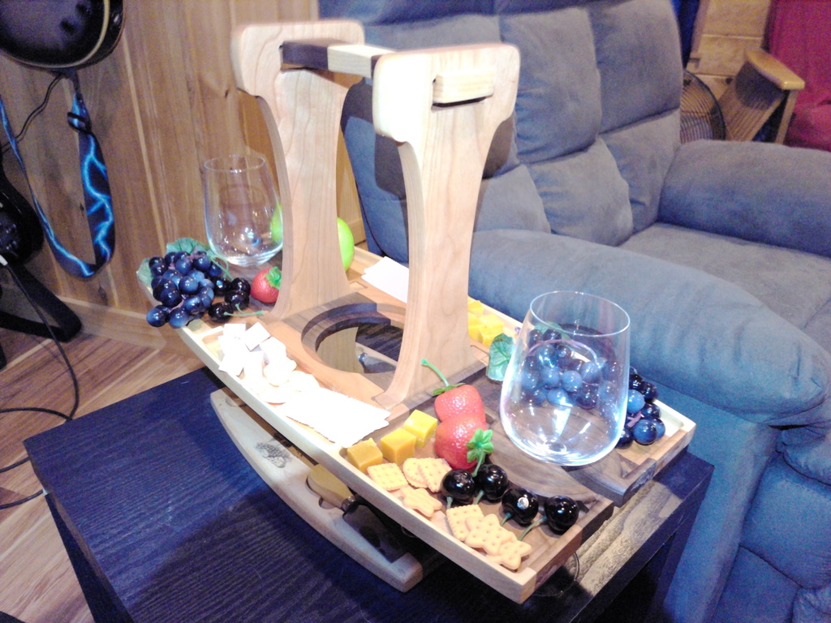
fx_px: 432
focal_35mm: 18
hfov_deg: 87.8
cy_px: 312
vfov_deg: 71.6
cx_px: 416
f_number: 1.8
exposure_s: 1/40
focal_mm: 3.37
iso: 3200
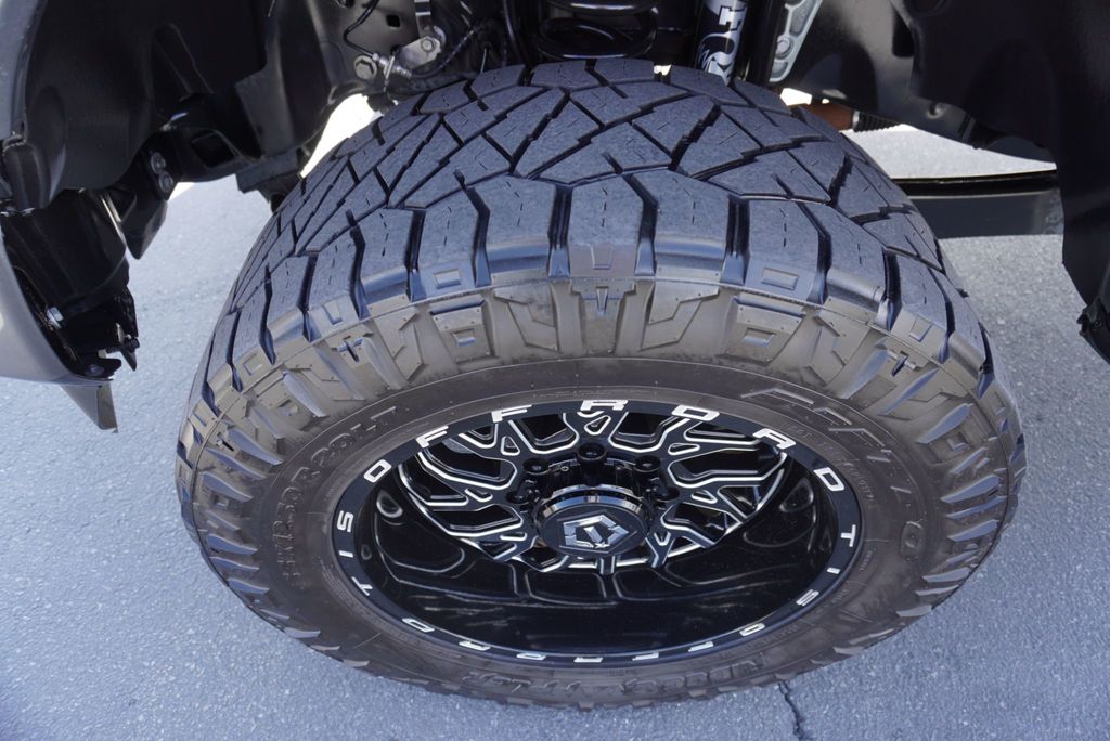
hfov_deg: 73.7
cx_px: 555
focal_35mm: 24
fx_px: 740
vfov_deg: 53.2
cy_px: 370
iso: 125
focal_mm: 16
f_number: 4
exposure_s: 1/60
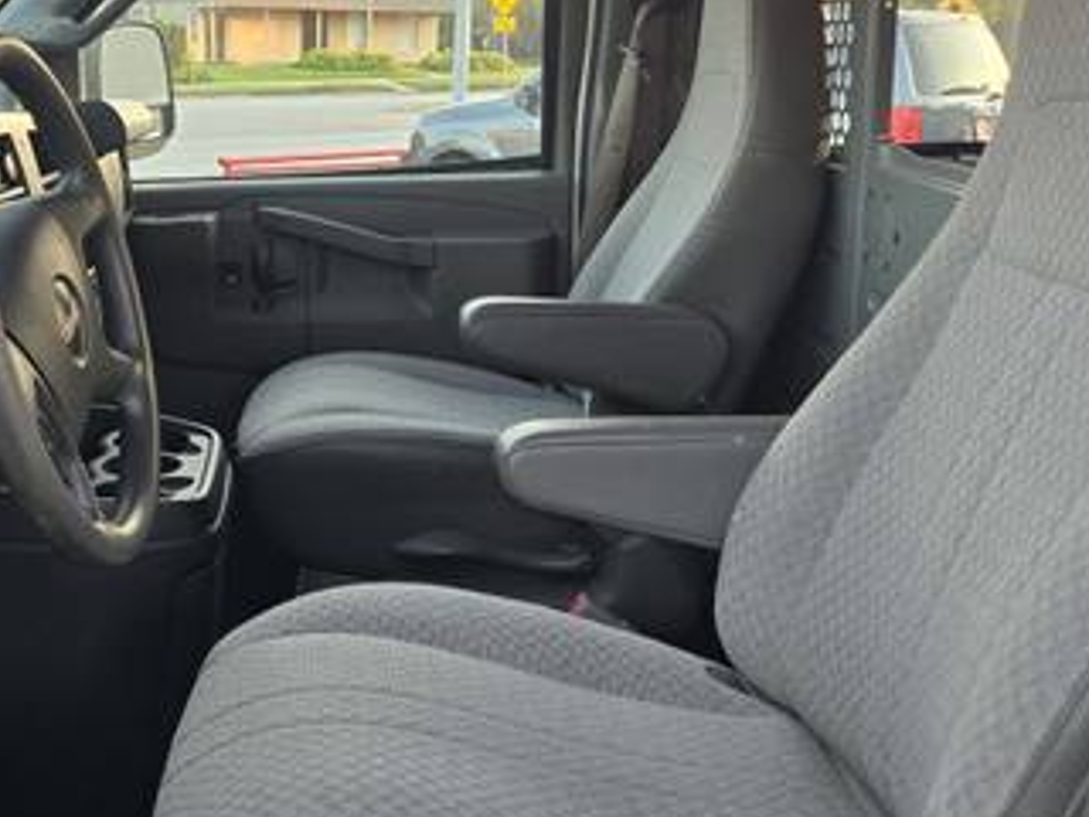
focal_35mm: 46
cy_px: 320
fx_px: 1447
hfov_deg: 40.1
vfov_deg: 31.4
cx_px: 269
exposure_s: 1/180
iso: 125
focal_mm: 5.4
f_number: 1.8
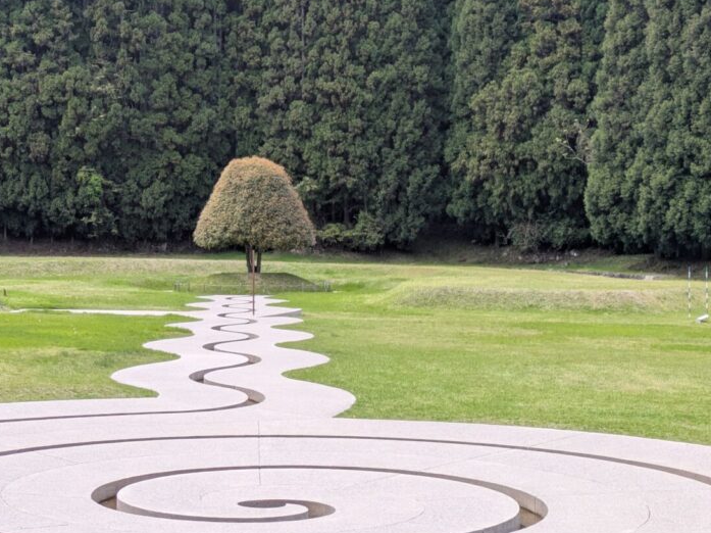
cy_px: 246
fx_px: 1540
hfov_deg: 25.9
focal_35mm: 75
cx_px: 254
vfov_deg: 19.6
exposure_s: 1/686
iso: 47
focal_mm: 5.43
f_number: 1.89
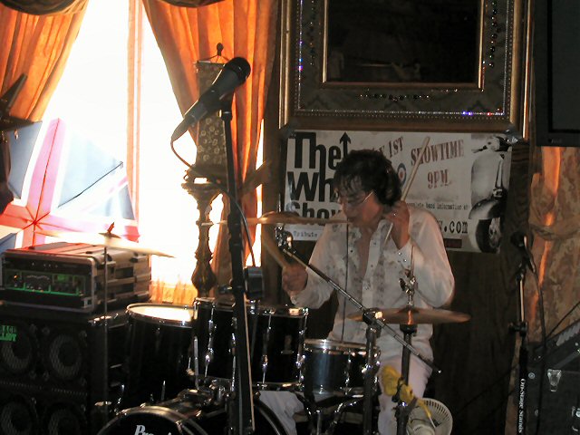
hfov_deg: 26.7
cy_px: 218
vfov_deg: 20.2
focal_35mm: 73
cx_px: 290
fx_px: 1223
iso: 196
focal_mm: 11.1
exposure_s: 1/30
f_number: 3.8
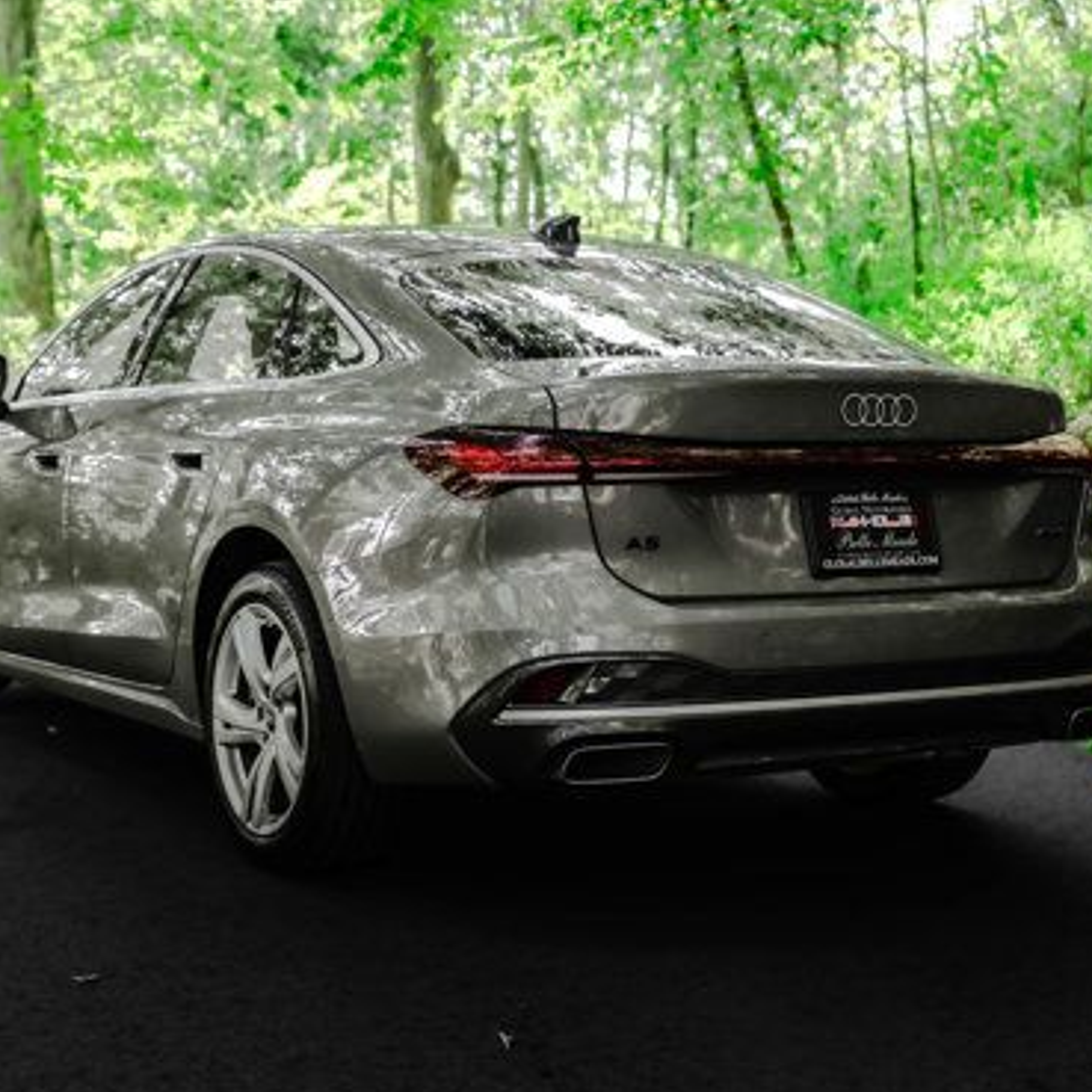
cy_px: 534
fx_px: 2213
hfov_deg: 27.7
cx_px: 471
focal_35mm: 62
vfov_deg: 27.7
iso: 640
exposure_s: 1/320
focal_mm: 42
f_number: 4.5
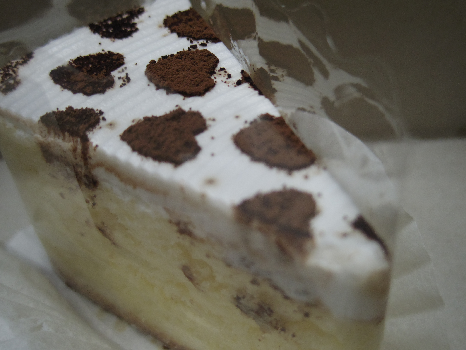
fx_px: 633
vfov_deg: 30.9
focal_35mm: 47
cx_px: 233
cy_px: 175
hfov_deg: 40.4
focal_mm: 8.5
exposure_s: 1/100
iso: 400
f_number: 1.9
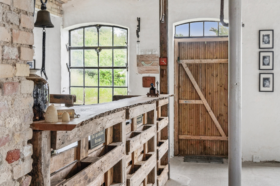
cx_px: 140
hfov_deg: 46.4
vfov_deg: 31.9
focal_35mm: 42
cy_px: 93
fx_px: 327
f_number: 6.3
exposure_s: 1/125
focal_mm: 28
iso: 400
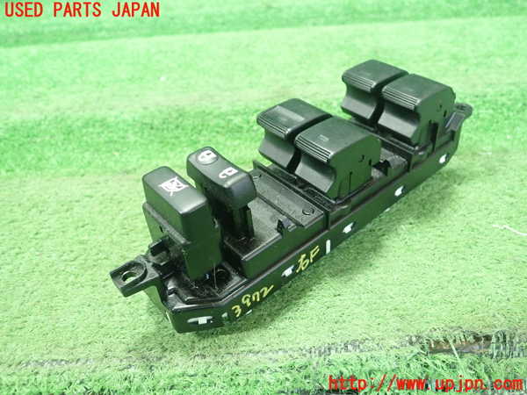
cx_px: 264
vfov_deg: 46.8
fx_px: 457
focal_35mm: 30
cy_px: 198
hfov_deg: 60.0
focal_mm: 5.5
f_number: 2.3
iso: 800
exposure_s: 1/100
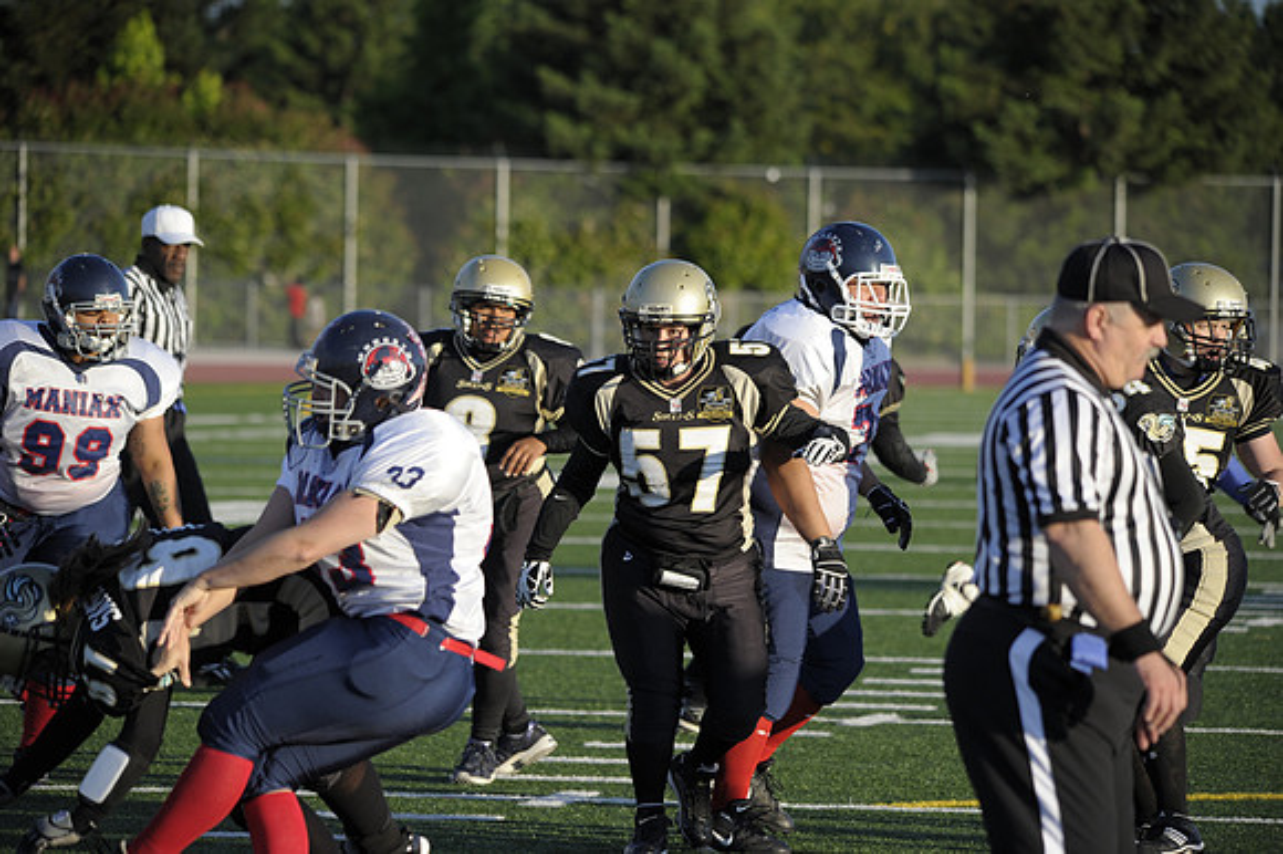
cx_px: 642
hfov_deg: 9.0
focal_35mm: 230
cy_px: 427
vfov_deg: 6.0
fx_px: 8192
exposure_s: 1/1000
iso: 500
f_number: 5.6
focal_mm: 230
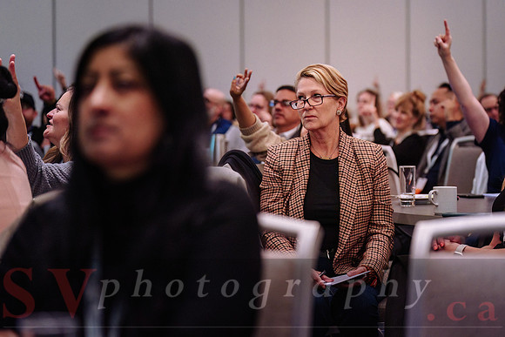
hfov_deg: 21.0
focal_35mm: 97
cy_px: 143
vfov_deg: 14.1
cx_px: 291
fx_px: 1360
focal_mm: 84
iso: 2500
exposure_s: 1/200
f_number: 2.8
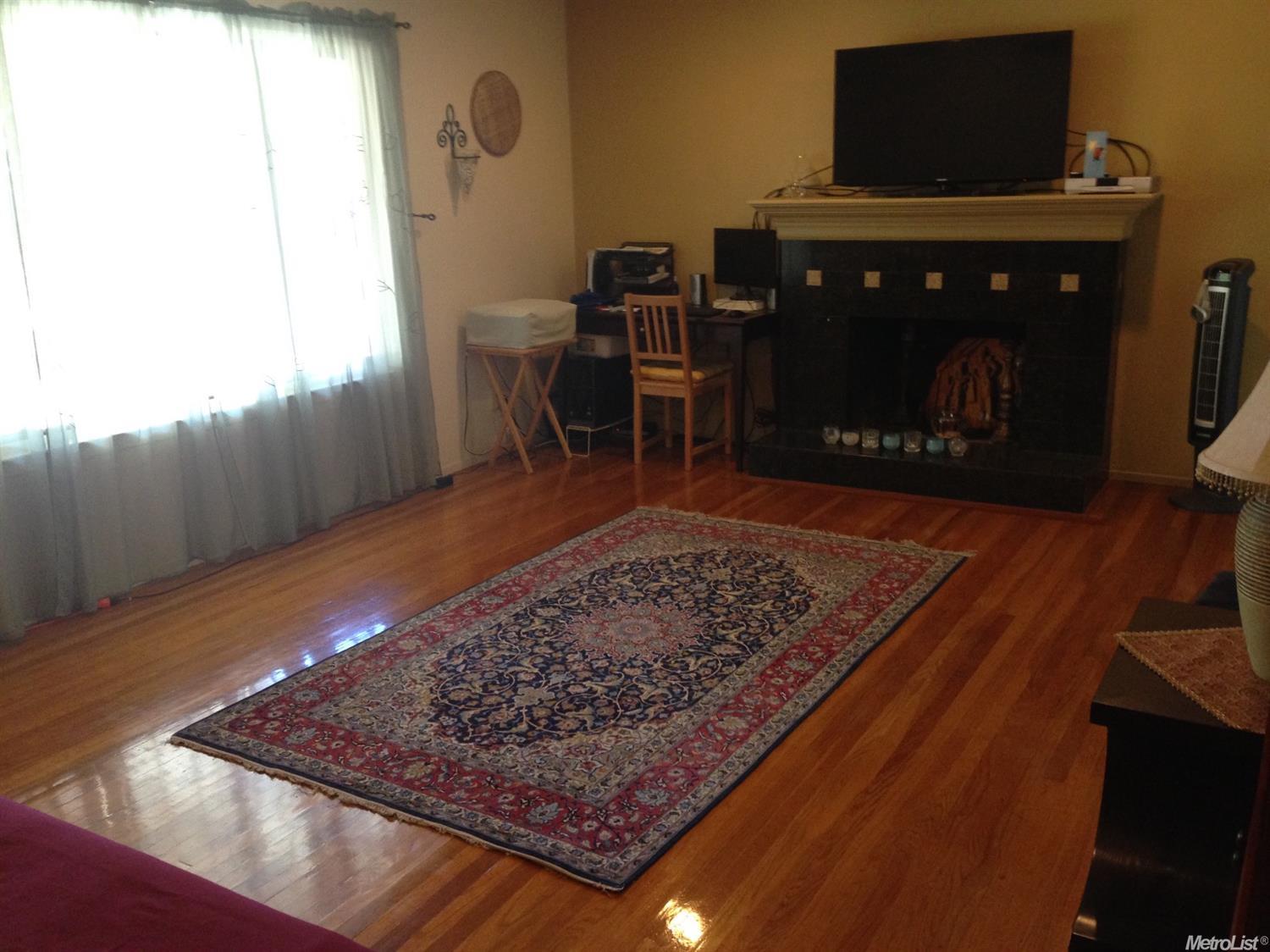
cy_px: 476
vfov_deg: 42.9
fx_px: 1210
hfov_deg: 55.4
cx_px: 635
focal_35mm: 33
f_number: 2.4
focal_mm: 4.12
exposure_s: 1/20
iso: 250
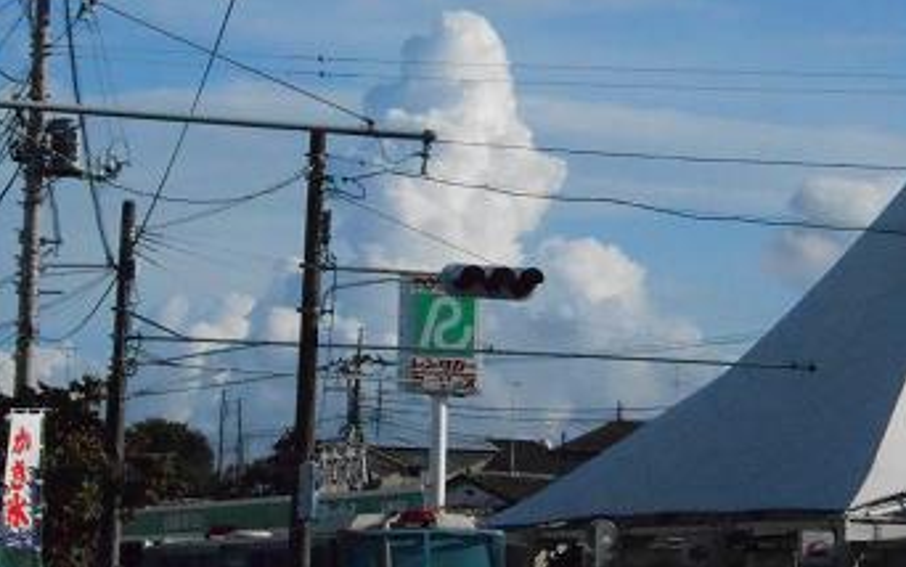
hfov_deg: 12.3
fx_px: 4199
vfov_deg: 7.7
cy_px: 36
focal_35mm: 170
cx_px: 456
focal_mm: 21.2
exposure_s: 1/1500
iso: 1600
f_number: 17.3
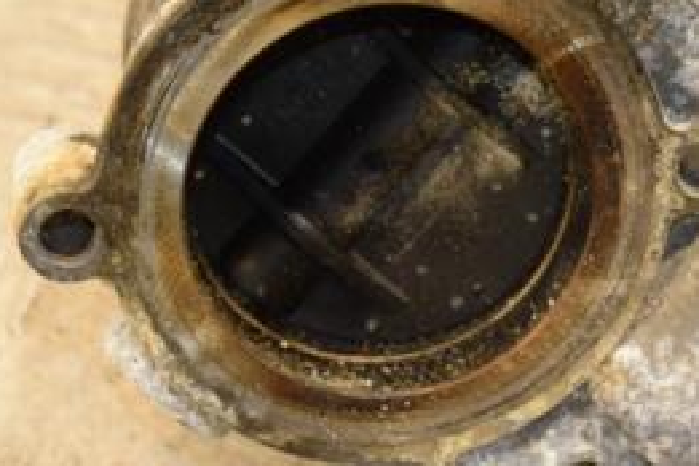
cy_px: 104
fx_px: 4155
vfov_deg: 6.4
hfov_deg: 9.6
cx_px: 445
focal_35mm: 214
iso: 800
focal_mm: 62
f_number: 5.3
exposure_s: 1/125
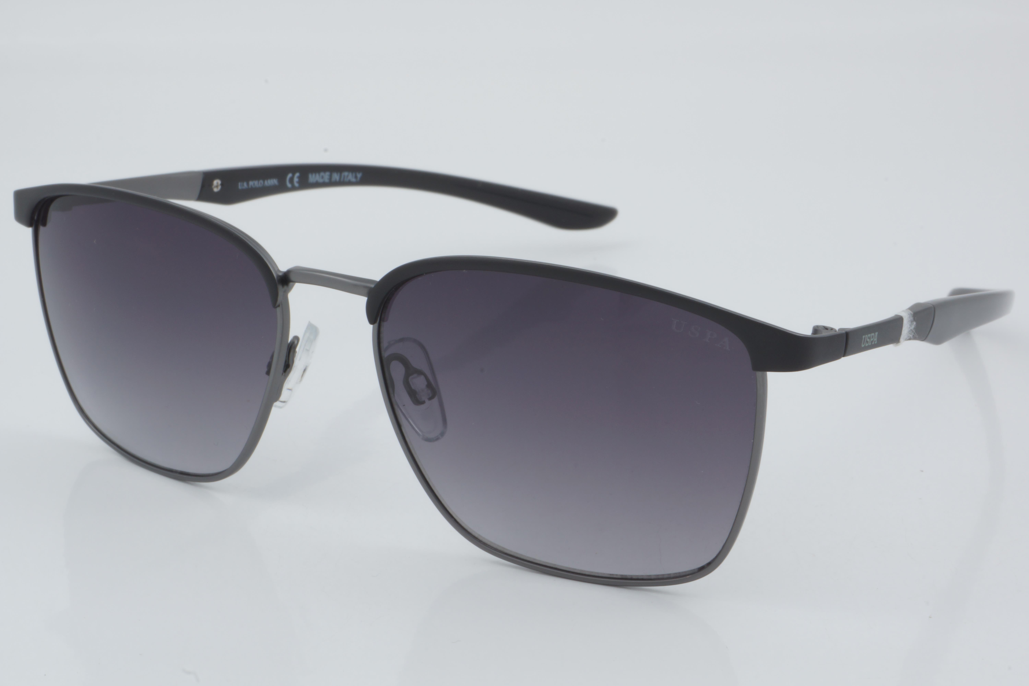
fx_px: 2358
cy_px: 343
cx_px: 514
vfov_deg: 16.6
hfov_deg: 24.6
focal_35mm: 82
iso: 100
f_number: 32
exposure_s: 1/3
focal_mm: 55
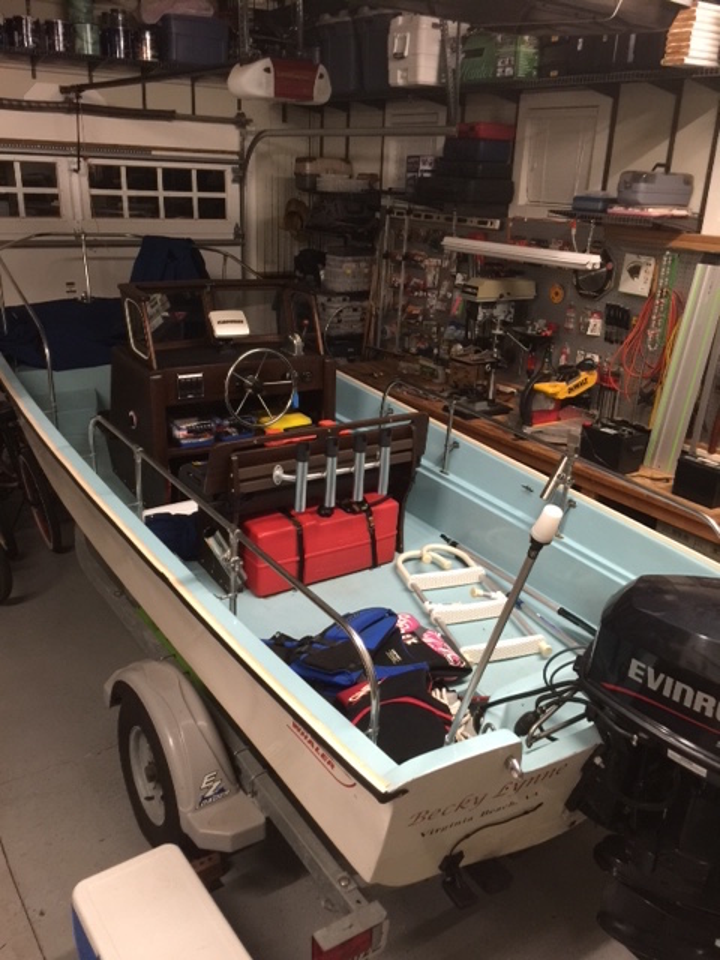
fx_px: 804
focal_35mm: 29
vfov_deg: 61.7
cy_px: 480
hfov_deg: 48.2
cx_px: 360
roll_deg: -1.9
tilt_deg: -18.8
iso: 125
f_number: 2.2
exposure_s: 1/10
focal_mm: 4.15
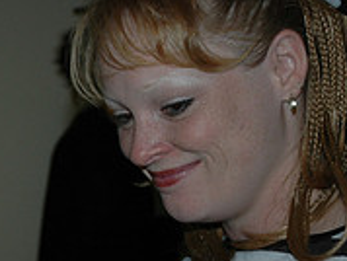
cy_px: 314
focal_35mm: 146
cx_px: -55
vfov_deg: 10.1
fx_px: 1461
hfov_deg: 13.2
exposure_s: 1/60
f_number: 4
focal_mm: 31
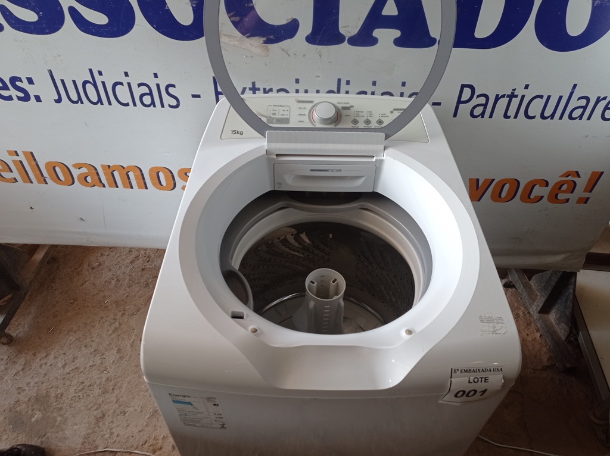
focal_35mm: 28
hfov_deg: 63.5
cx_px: 305
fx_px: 493
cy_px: 228
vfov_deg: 49.7
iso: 109
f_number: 1.79
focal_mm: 4.7
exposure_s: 1/120
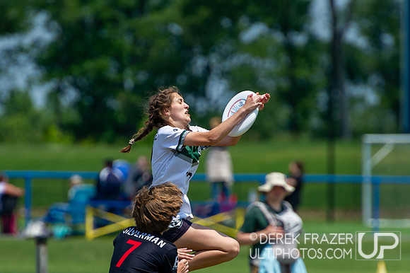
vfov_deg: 2.3
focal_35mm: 586
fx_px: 6667
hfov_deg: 3.5
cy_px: 181
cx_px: 179
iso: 250
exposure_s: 1/2500
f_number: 4
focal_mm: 280
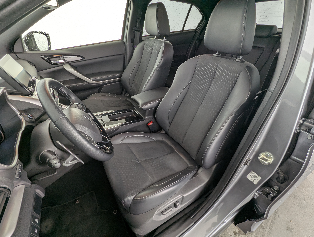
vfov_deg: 78.2
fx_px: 145
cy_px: 118
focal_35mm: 16
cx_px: 157
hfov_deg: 94.4
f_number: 2.2
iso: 39
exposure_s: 1/29.5
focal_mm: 2.35
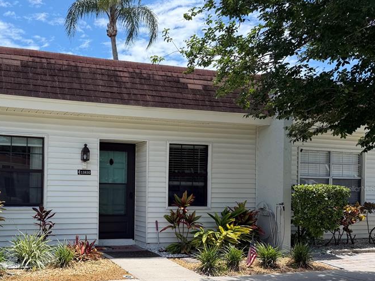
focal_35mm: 37
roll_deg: -0.5
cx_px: 87
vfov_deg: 38.2
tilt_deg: -0.6
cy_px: 188
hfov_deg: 47.9
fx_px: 401
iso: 80
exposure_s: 1/2703
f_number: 1.78
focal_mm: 6.76
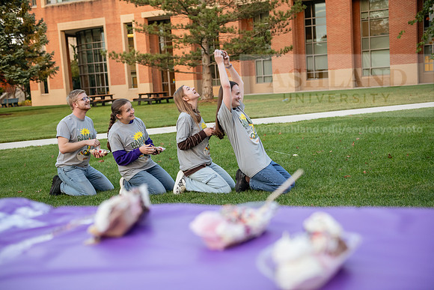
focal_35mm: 50
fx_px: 603
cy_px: 145
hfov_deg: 39.6
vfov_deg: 27.0
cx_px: 217
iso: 800
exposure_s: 1/320
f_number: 3.2
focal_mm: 50
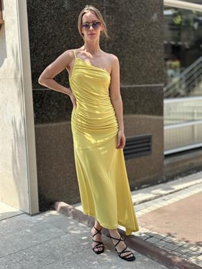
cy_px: 134
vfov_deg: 39.6
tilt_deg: -8.5
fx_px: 373
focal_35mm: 48
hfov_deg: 30.3
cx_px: 101
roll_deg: +0.9
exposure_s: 1/1848
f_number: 1.78
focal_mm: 6.86
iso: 80
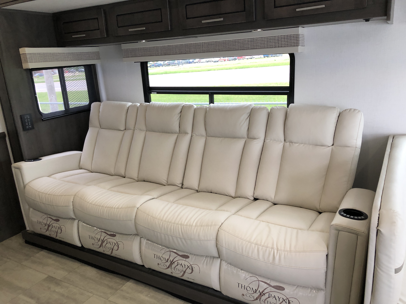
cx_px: 203
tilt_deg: -17.9
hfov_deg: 63.4
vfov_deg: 49.7
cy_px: 152
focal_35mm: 28
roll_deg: +6.5
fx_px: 328
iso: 32
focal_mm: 3.99
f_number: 1.8
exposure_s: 1/30
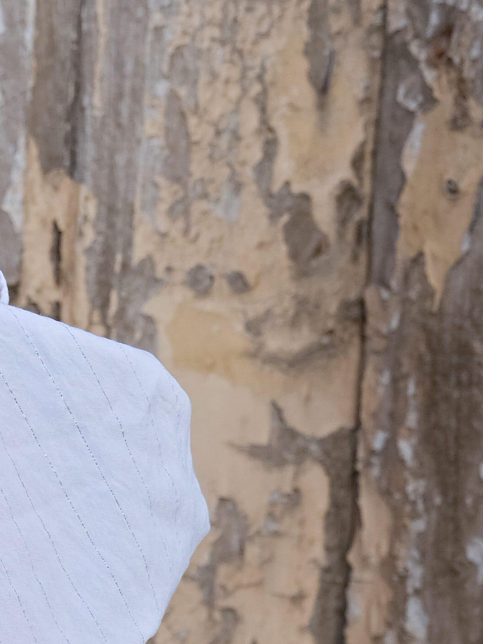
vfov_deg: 6.8
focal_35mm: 292
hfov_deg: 5.0
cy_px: 614
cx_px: -586
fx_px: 5434
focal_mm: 62.9
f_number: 7.1
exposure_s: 1/280
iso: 320
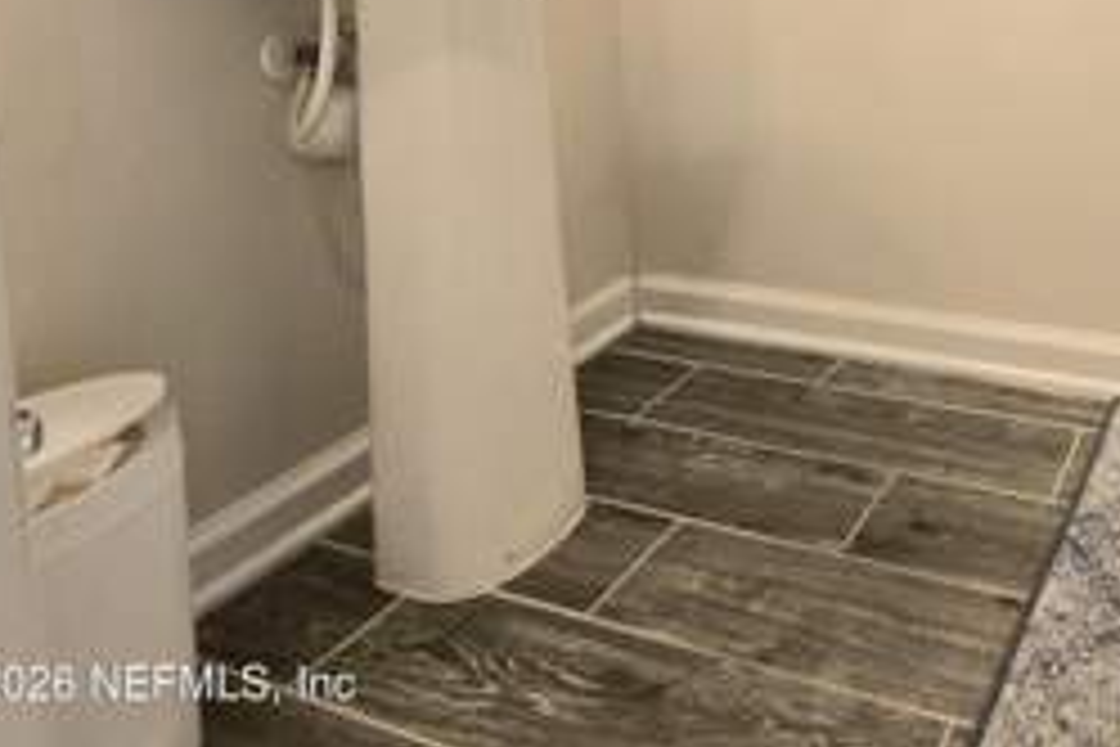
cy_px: -56
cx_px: 1017
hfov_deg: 58.8
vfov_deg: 40.8
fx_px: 809
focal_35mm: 26
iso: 160
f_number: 2.2
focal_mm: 2.2
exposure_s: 1/60.2
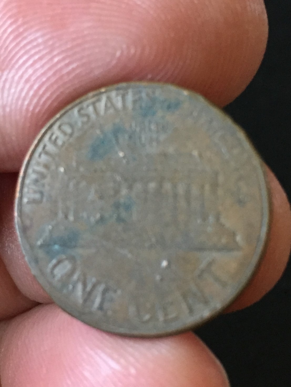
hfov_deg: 48.2
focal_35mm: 29
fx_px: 325
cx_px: 146
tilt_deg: -60.2
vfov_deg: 61.7
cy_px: 194
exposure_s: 1/30
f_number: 2.2
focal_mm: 4.15
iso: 200
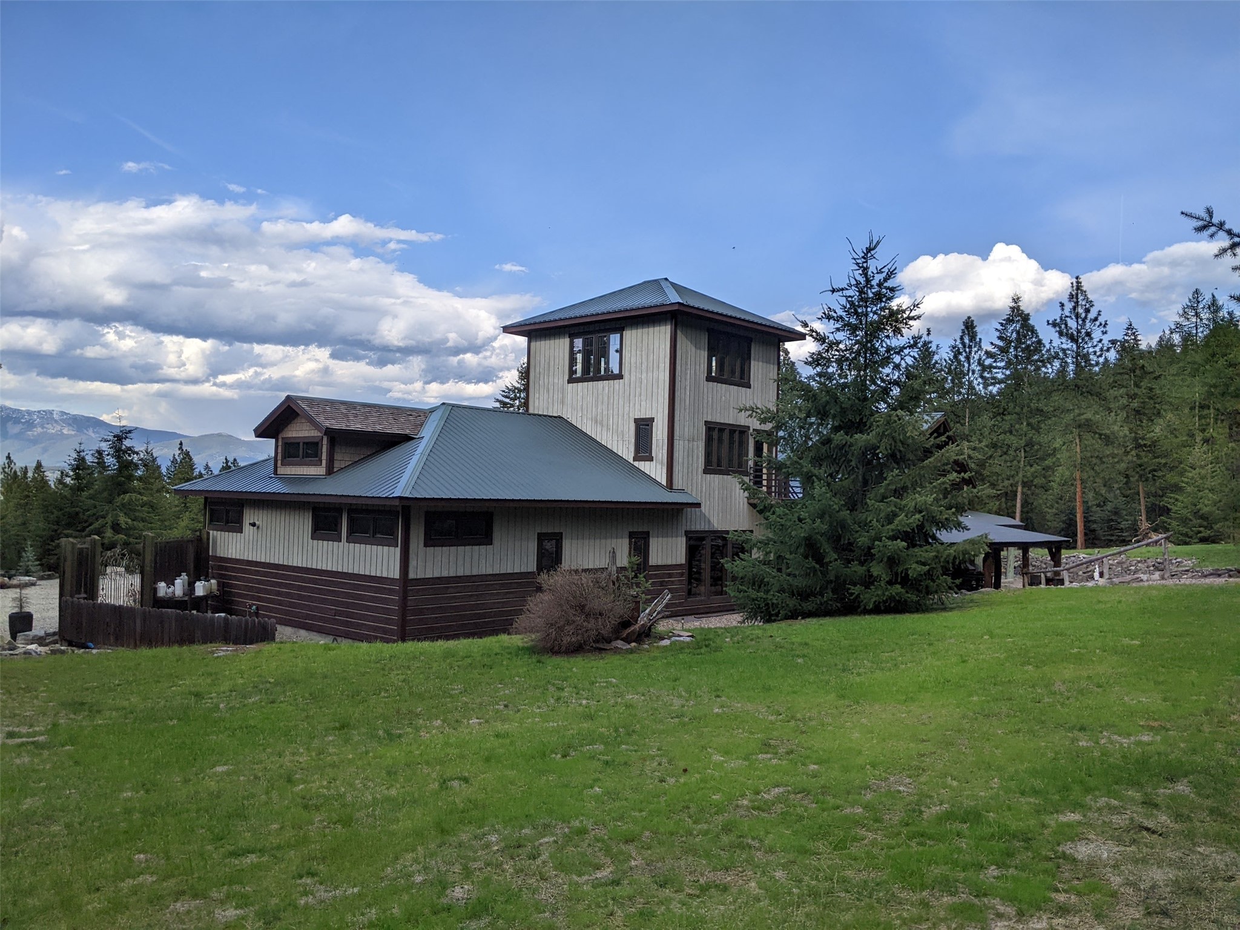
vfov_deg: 51.4
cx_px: 620
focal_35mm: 27
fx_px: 967
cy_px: 465
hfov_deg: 65.3
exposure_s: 1/2132
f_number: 1.8
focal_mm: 4.44
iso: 50
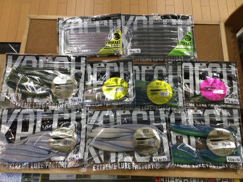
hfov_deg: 58.4
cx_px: 122
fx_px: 218
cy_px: 91
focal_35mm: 31
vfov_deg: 45.4
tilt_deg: -73.0
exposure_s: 1/30
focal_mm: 3.3
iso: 25
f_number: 2.4
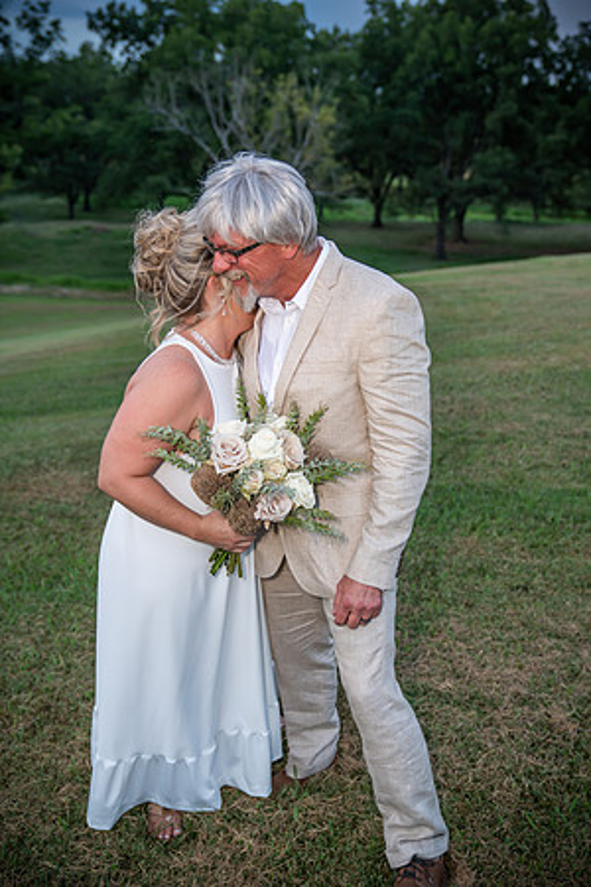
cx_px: 296
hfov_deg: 37.9
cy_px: 444
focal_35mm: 35
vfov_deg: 54.4
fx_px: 862
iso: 400
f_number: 2.8
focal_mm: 35
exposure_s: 1/125
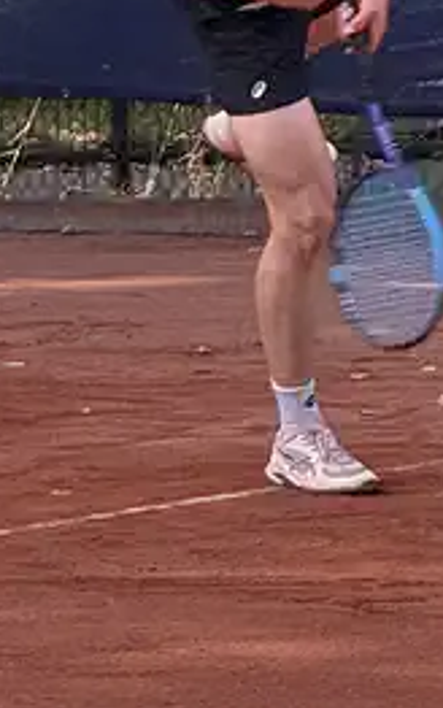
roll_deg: +0.9
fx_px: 7217
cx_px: 173
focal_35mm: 374
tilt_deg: +0.0
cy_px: 54
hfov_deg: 3.5
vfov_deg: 5.6
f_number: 2.8
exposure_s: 1/122
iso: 25
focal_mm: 9
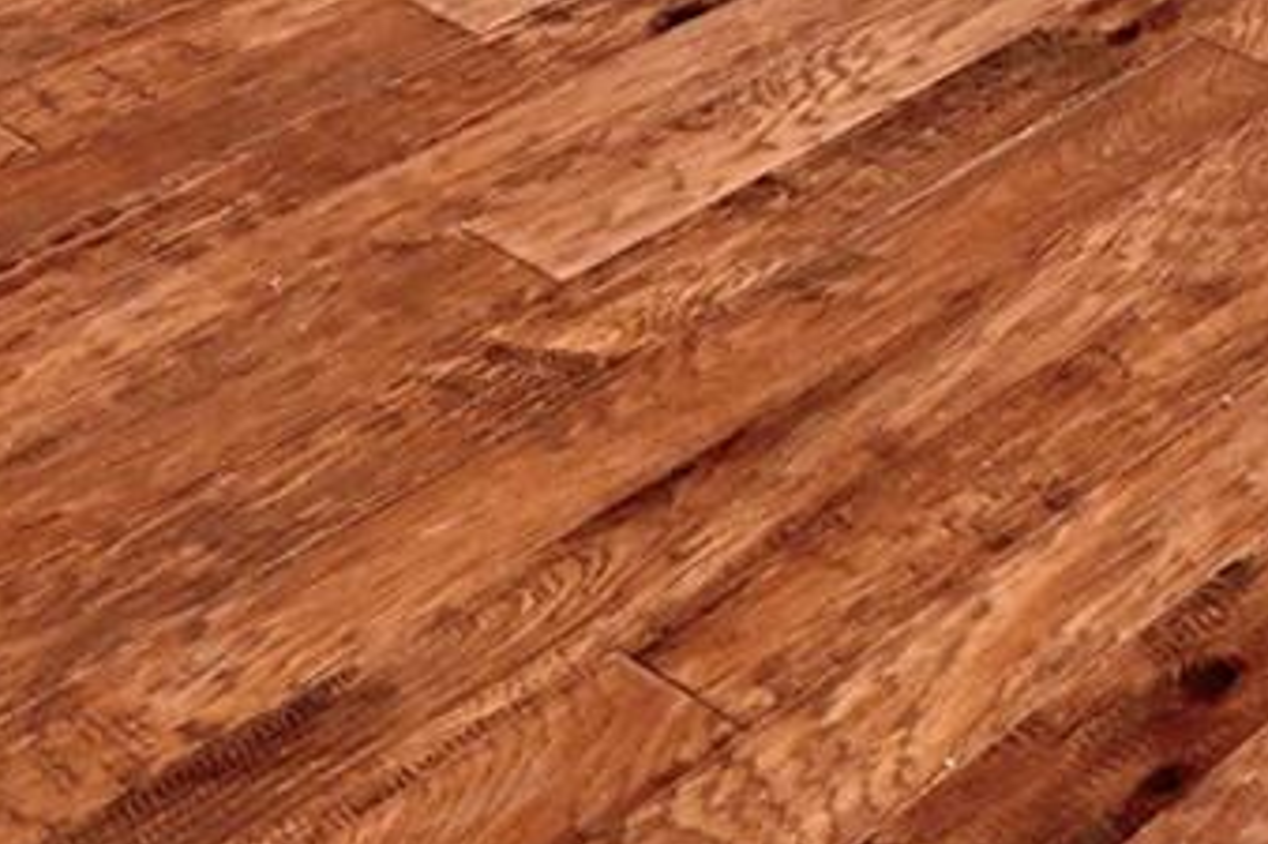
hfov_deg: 18.0
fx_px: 3204
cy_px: -1598
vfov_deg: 10.8
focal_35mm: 91
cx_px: 2262
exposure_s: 1/25
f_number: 8
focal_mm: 15
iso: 400
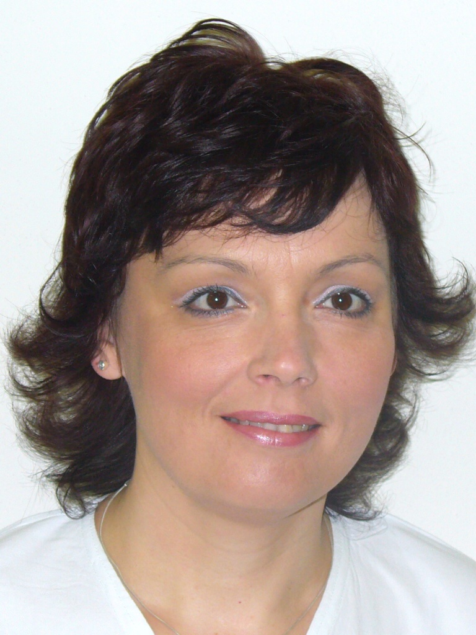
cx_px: 238
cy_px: 318
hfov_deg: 15.7
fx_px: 1723
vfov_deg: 20.9
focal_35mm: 94
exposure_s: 1/30
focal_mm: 11.4
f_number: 3.2
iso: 80
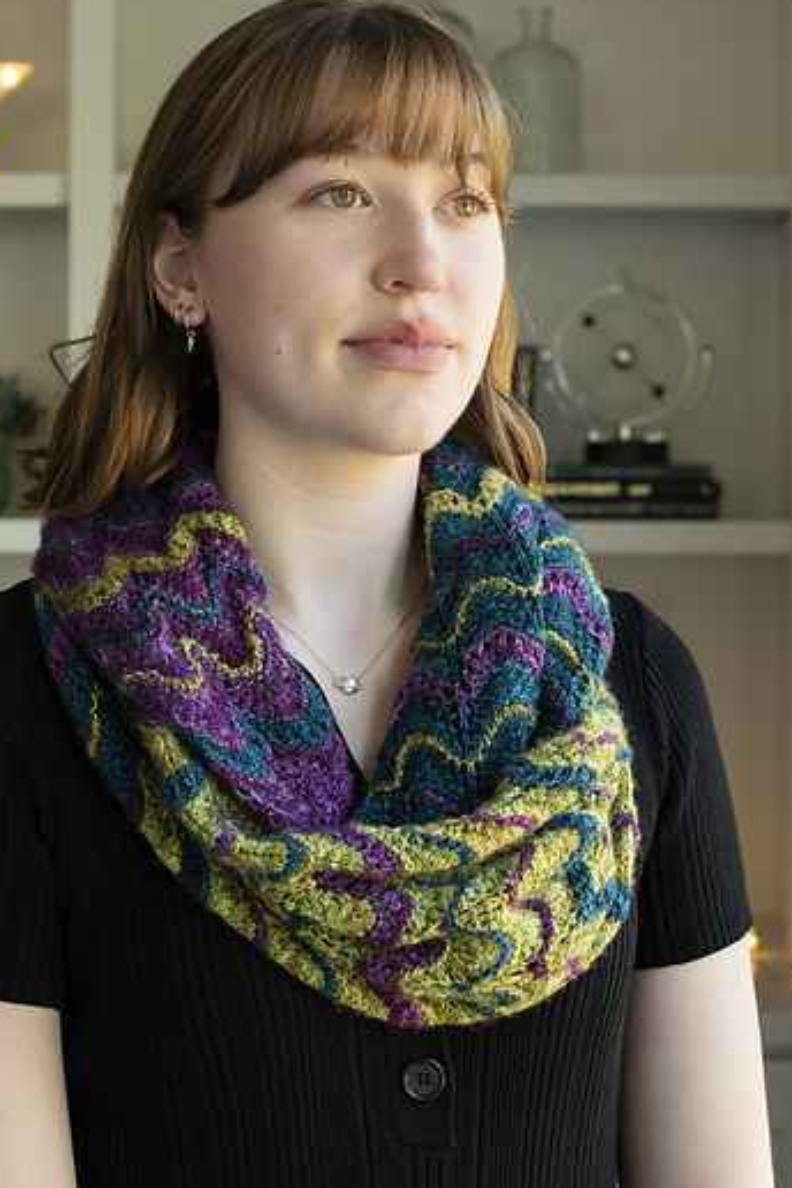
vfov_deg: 32.3
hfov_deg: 21.9
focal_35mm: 62
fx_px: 2046
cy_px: 502
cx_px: 323
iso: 800
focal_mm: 50
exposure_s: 1/50
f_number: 6.3
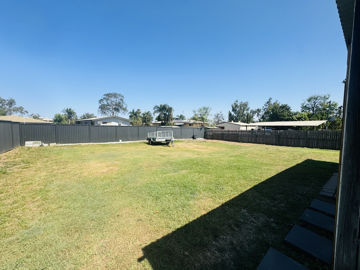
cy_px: 135
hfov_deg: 102.1
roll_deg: -0.3
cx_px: 180
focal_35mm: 14
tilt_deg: -2.2
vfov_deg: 85.7
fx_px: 146
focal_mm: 2.22
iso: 40
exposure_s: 1/1789
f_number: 2.2
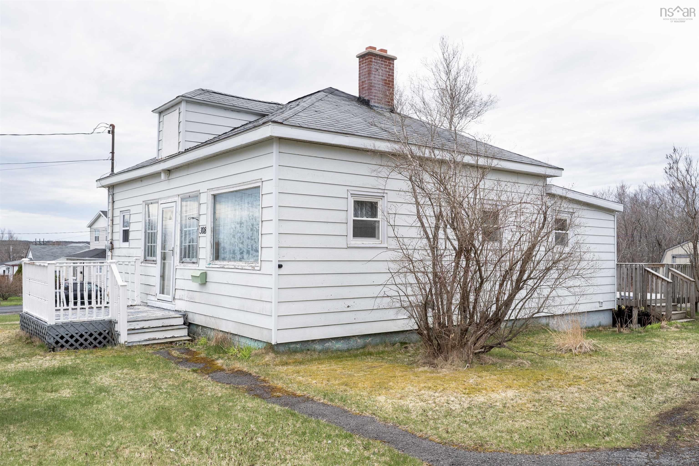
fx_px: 563
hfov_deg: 63.7
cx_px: 350
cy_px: 233
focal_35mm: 29
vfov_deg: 44.9
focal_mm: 29
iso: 200
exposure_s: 1/1000
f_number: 5.6
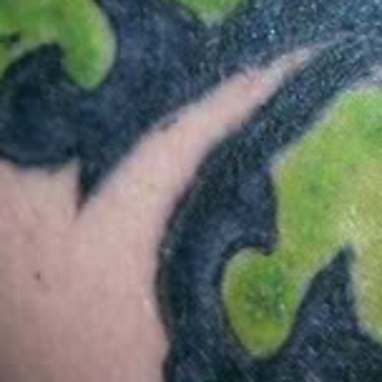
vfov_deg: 10.3
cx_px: 461
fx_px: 2085
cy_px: -89
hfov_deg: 10.3
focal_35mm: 167
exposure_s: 1/64
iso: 80
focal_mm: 6
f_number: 2.7
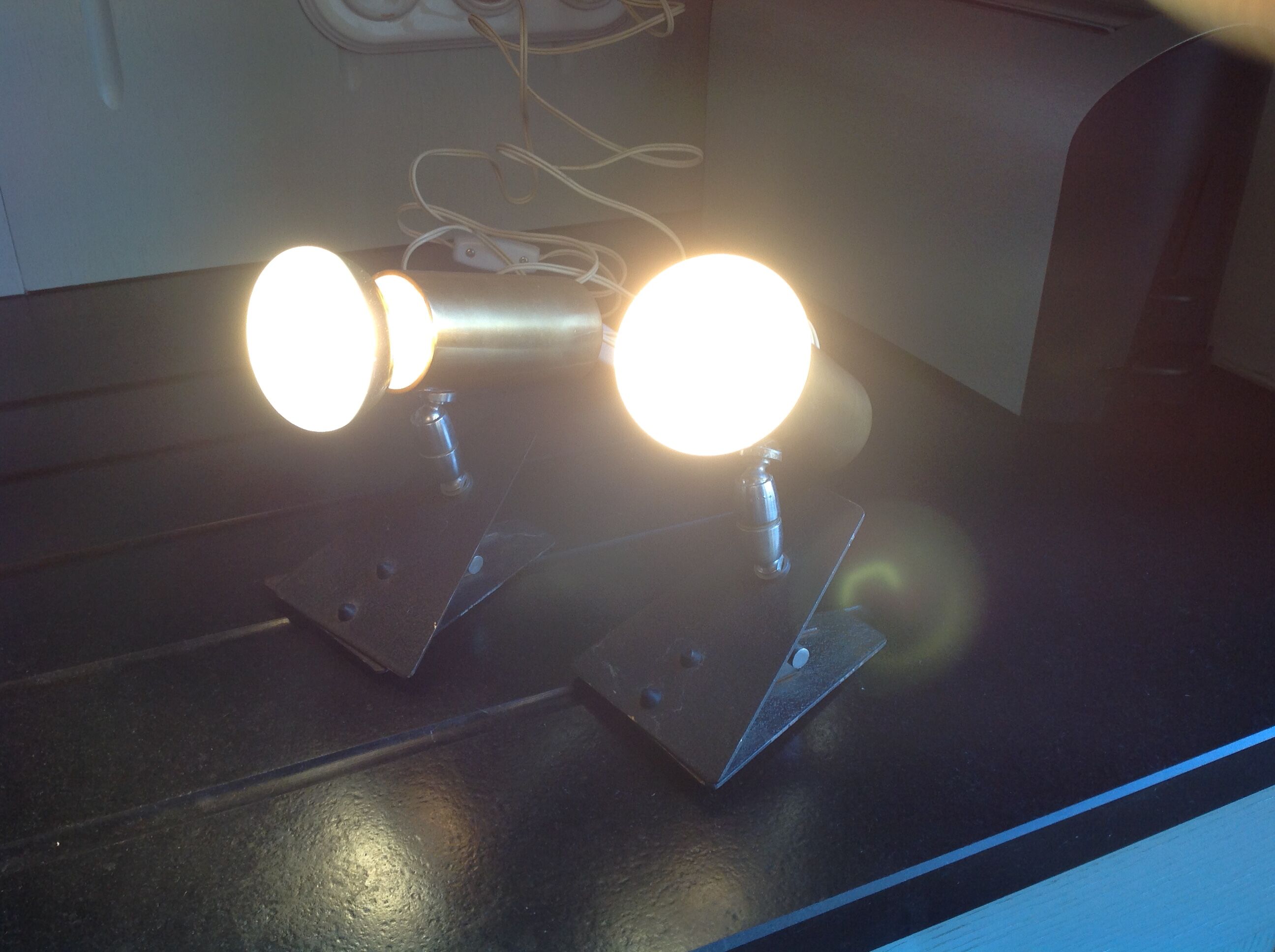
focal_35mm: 35
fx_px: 1287
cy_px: 476
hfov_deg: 52.7
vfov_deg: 40.6
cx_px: 638
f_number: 2.4
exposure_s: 1/60
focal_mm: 4.28
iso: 64
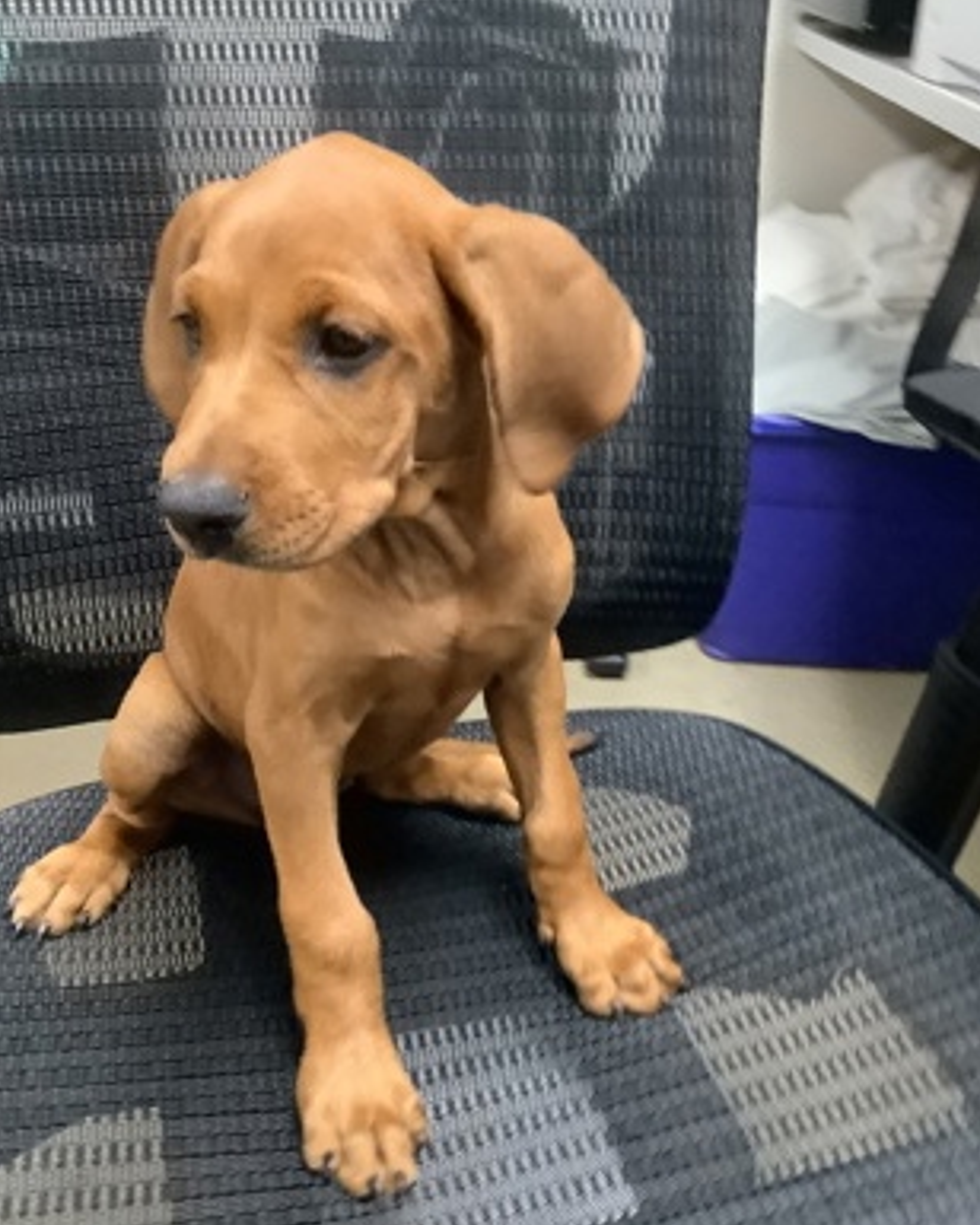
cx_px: 485
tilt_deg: -30.2
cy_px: 643
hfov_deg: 44.5
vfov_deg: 54.2
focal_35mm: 33
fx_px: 1196
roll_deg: +0.9
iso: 500
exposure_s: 1/30
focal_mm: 3.3
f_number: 2.4
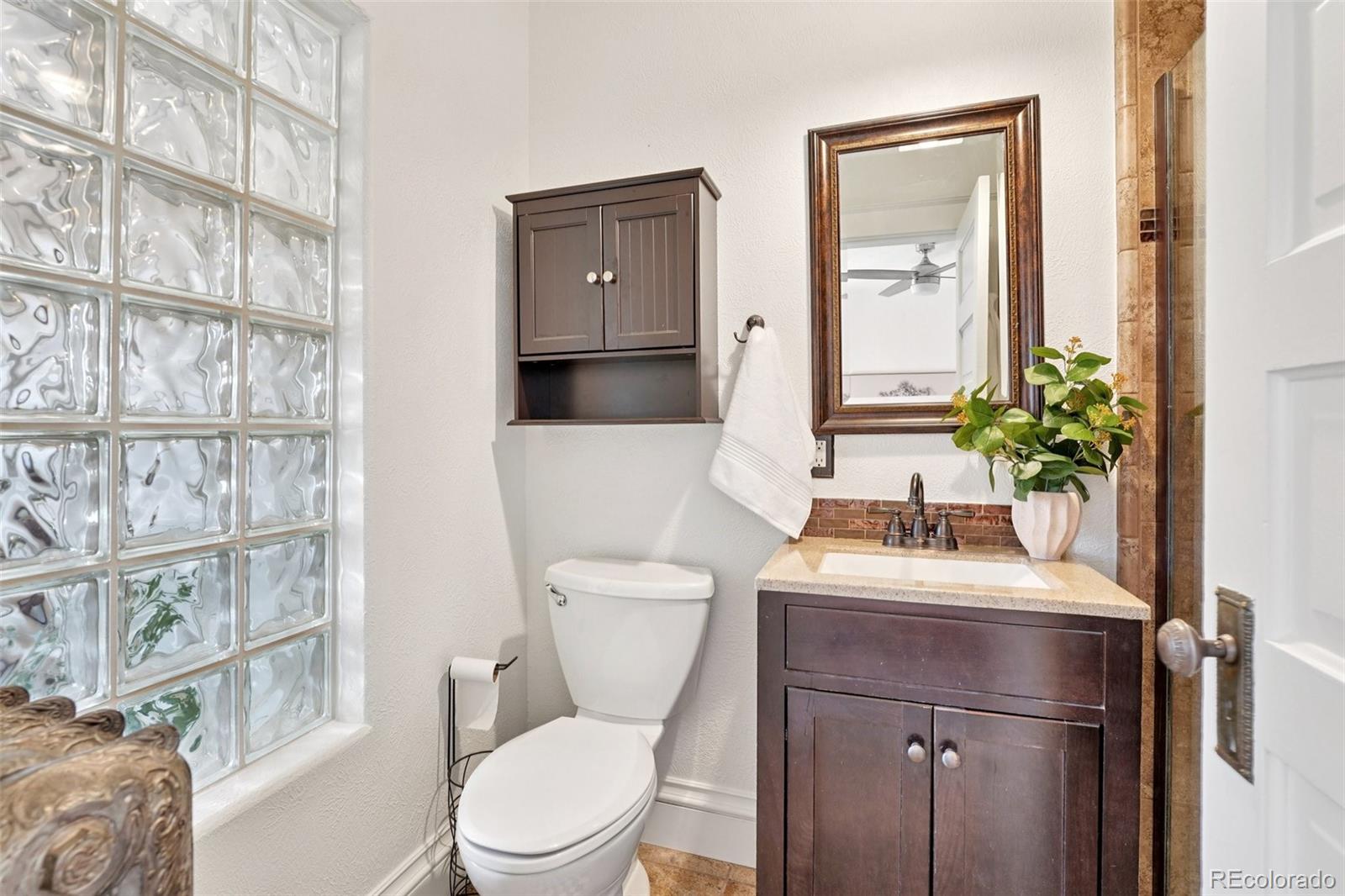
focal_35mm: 17
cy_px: 448
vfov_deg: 71.7
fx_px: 620
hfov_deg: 94.6
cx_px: 672
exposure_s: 1/5
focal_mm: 16.6
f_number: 8
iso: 400
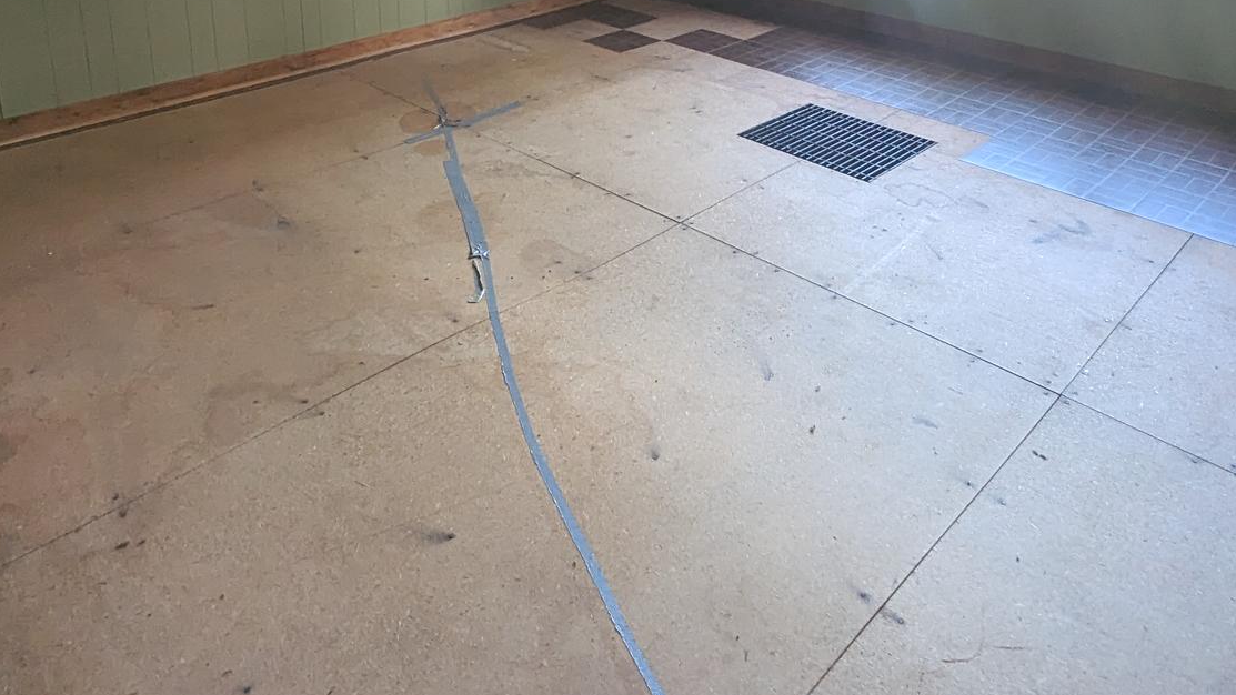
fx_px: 852
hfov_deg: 71.8
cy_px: -34
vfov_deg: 38.3
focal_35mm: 26
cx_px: 665
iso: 64
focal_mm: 1.95
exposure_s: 1/24.9
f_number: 2.2
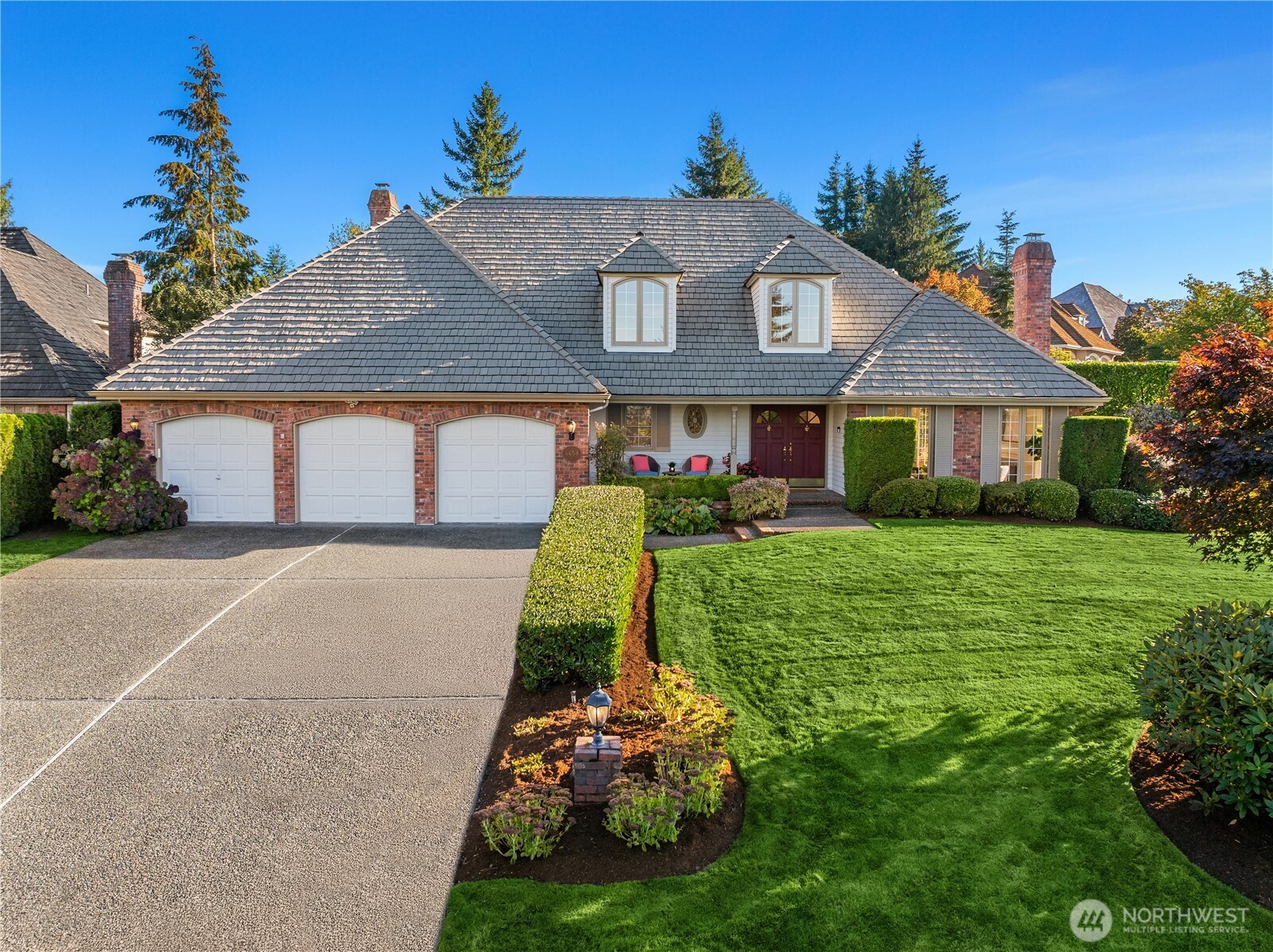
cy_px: 476
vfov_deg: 56.7
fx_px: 882
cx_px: 636
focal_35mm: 24
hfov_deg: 71.6
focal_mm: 12.29
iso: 280
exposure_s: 1/1600
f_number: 2.8
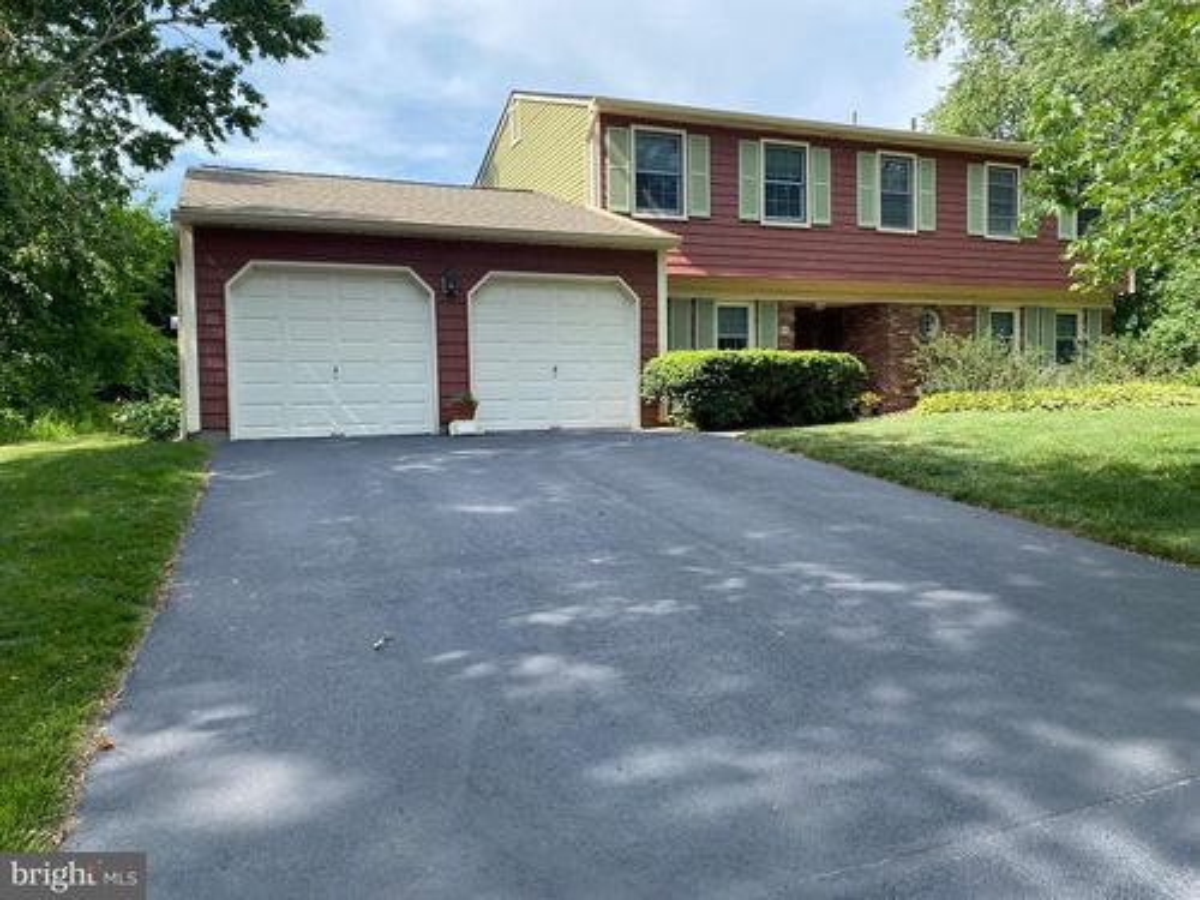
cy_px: 450
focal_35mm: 26
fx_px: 901
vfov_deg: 53.1
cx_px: 600
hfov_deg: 67.3
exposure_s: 1/799
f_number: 1.8
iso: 32
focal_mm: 4.25
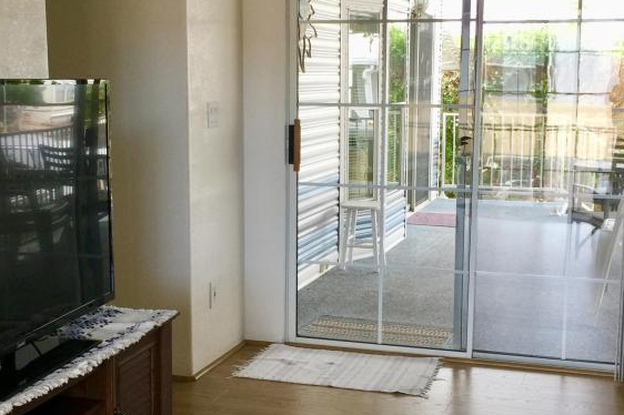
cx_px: 328
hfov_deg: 36.3
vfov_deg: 24.6
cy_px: 234
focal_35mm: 55
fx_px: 953
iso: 32
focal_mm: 4.15
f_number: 2.2
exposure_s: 1/15
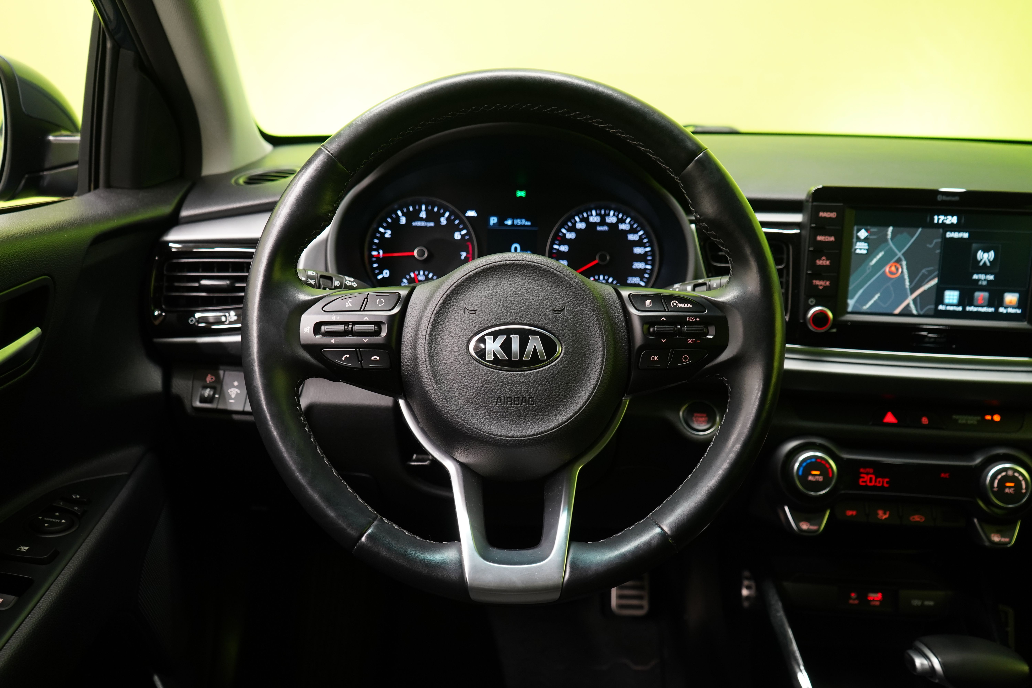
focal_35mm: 30
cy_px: 344
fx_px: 860
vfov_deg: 43.6
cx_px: 516
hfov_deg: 61.9
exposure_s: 1/20
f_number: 5
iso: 1250
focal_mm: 30
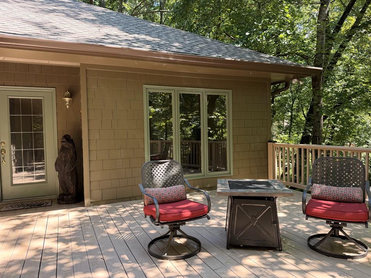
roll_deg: +1.5
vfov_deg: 54.9
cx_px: 189
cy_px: 139
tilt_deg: -2.0
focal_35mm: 25
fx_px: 268
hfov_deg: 69.4
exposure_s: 1/211
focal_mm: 6.76
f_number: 1.78
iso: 80
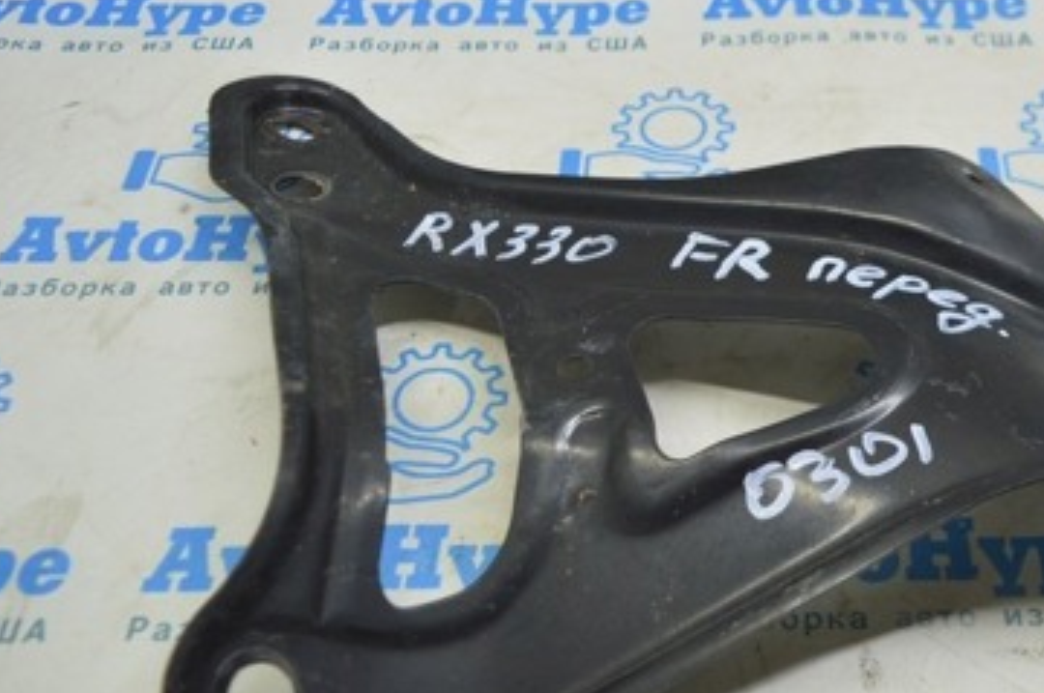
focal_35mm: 48
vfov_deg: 28.0
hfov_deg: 40.0
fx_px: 1390
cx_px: 789
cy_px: 300
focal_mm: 18
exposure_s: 1/50
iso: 400
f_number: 3.5
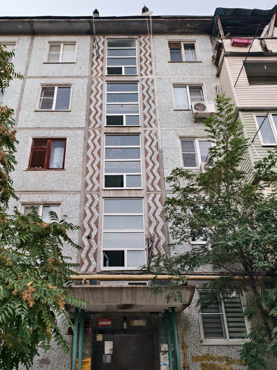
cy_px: 210
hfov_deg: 48.1
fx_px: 309
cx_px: 118
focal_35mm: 29
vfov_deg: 61.4
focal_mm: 6.54
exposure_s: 1/50
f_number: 1.57
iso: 169
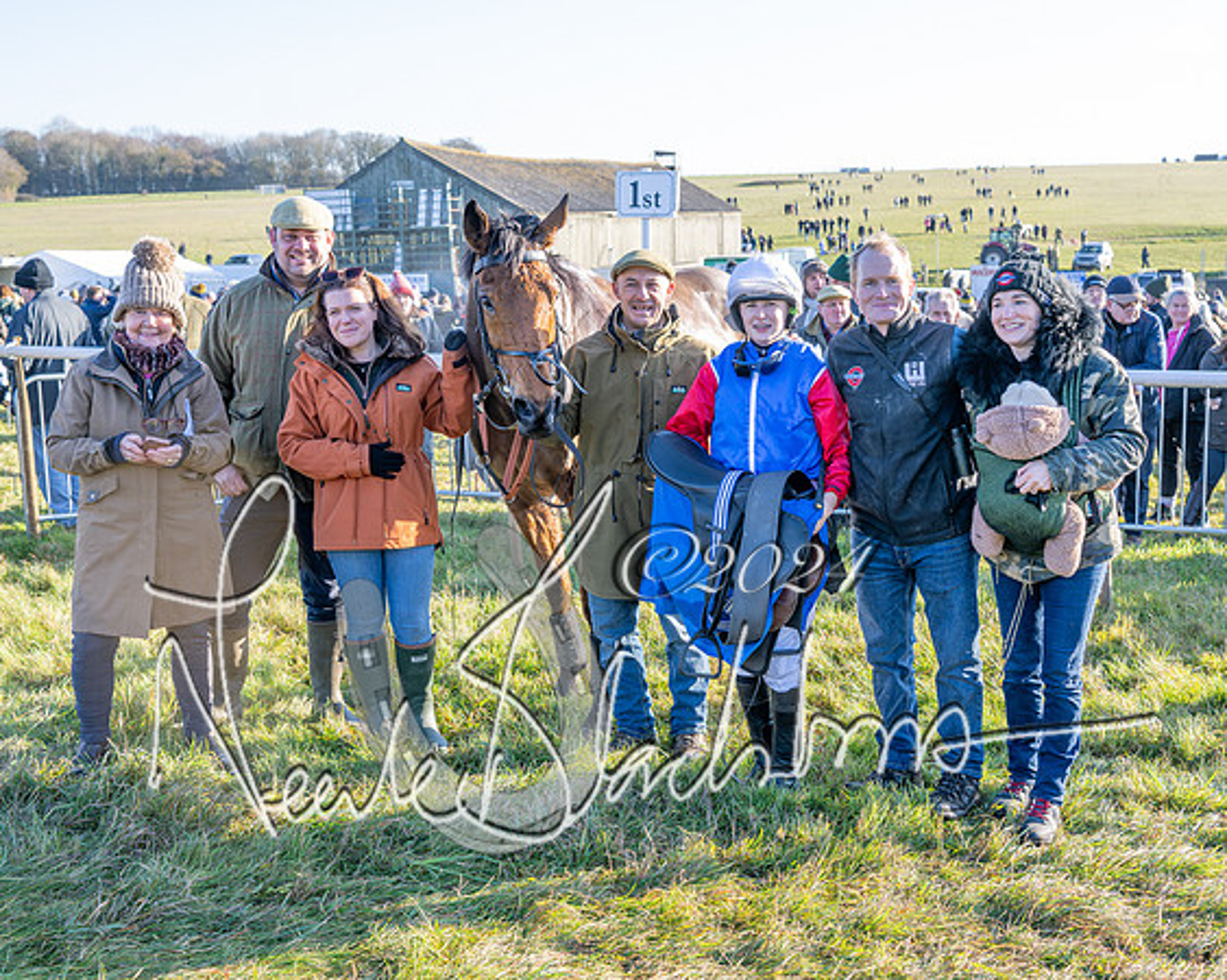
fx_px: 1594
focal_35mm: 44
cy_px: 490
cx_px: 653
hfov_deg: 42.1
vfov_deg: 34.2
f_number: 5
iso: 400
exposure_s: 1/500
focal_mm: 39
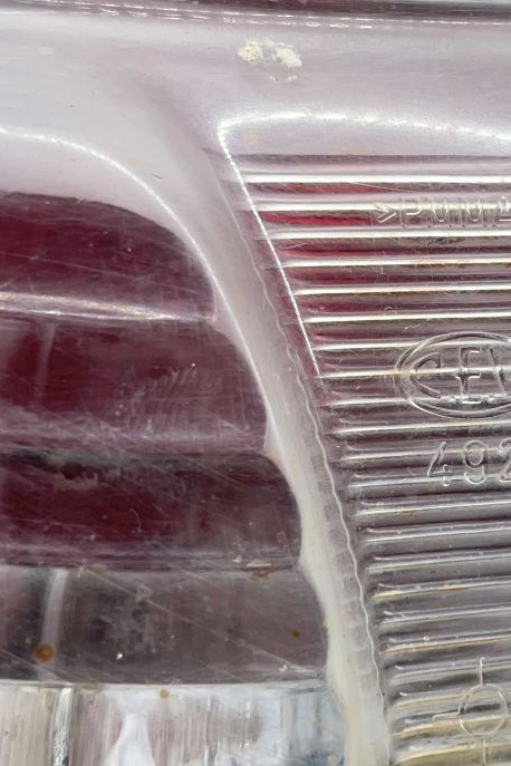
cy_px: 410
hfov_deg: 21.0
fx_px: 1341
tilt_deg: -51.9
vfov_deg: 31.9
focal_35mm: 63
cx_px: 474
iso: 64
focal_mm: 4.2
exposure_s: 1/100
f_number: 1.6
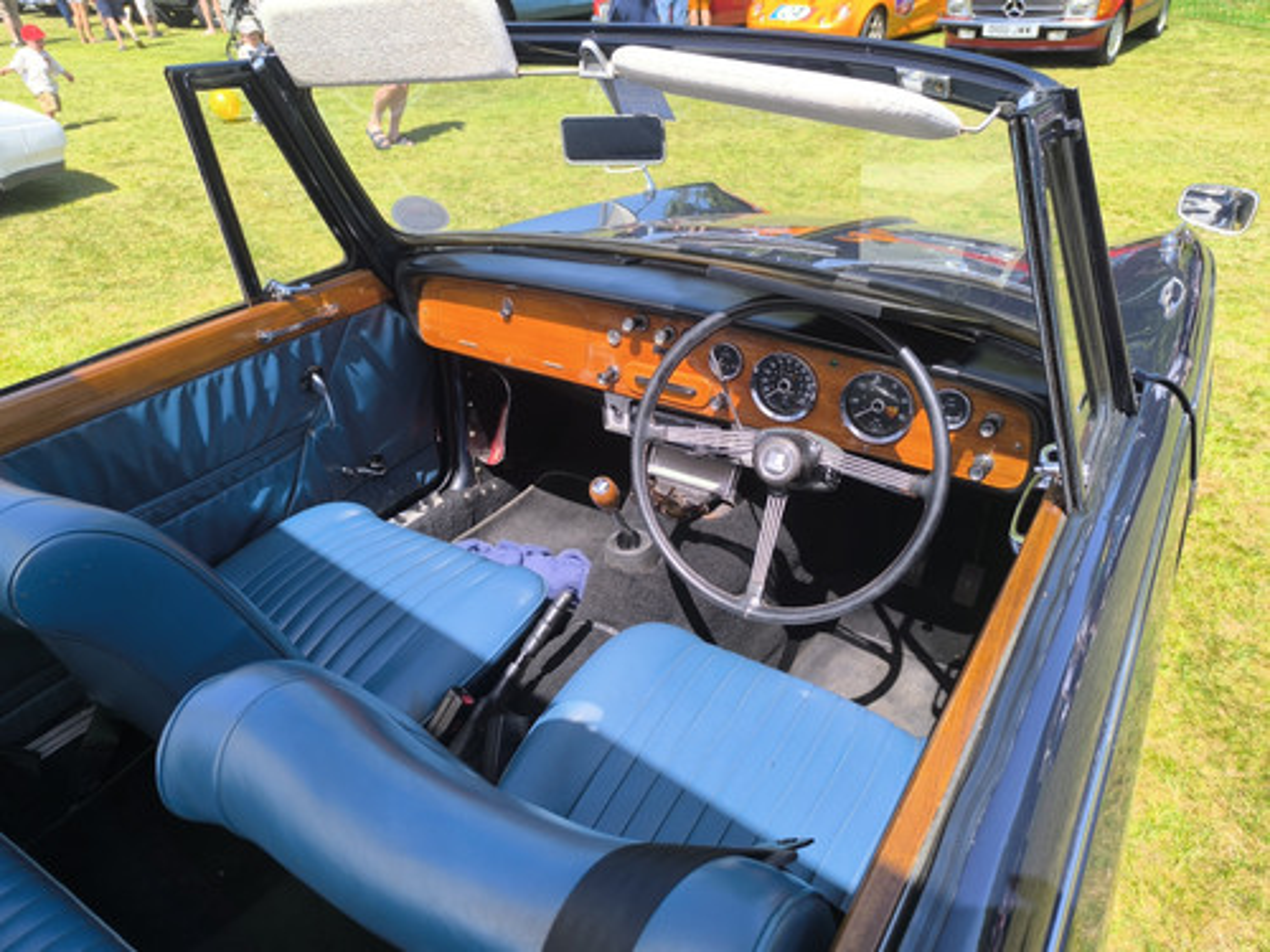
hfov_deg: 73.9
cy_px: 476
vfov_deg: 58.9
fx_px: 844
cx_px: 635
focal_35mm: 23
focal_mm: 6.14
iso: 50
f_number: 1.65
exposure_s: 1/585
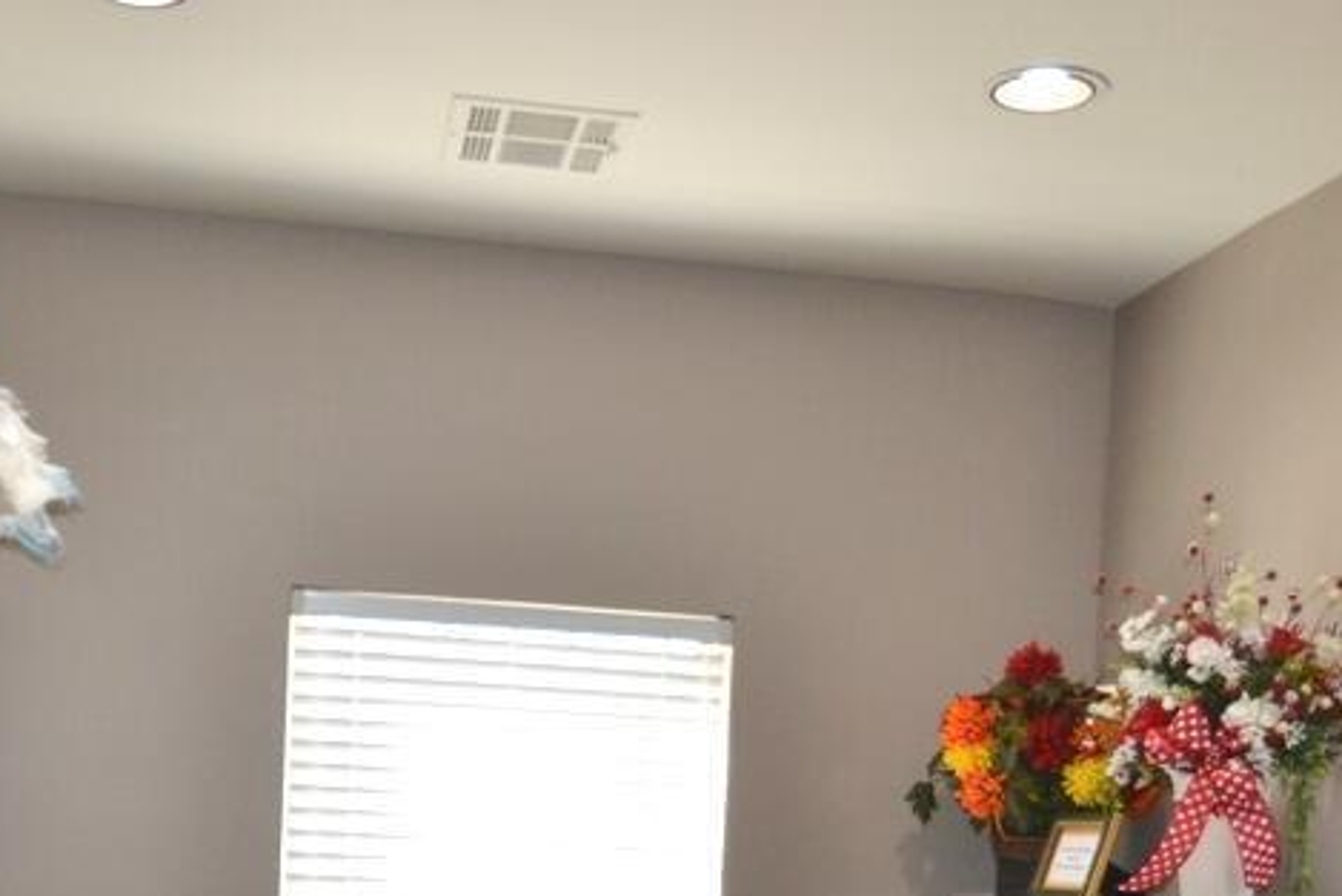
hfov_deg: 40.2
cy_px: 932
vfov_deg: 25.8
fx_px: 1830
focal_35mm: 49
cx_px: 615
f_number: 4
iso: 400
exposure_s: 1/100
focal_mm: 15
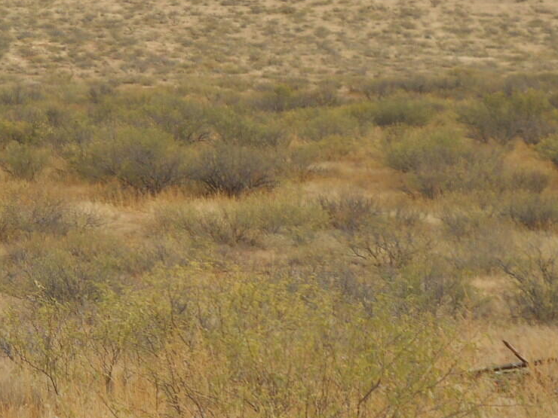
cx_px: 45
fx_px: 1950
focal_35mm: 121
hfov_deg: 16.1
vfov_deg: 12.2
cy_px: 127
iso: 80
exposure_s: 1/60
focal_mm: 10
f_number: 4.9
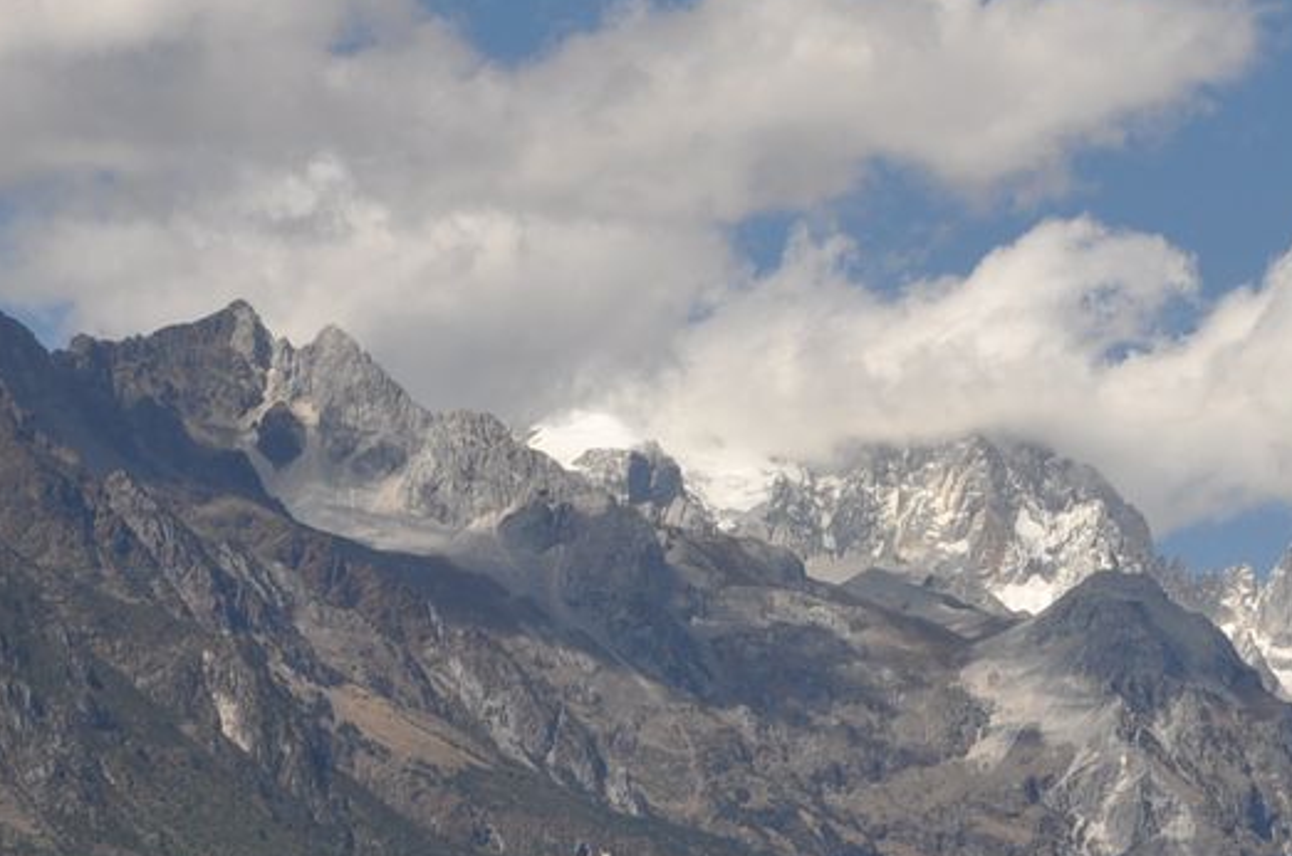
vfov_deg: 8.0
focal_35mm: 172
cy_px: 486
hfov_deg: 12.0
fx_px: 6162
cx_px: 673
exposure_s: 1/400
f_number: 10
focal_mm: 46
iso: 200
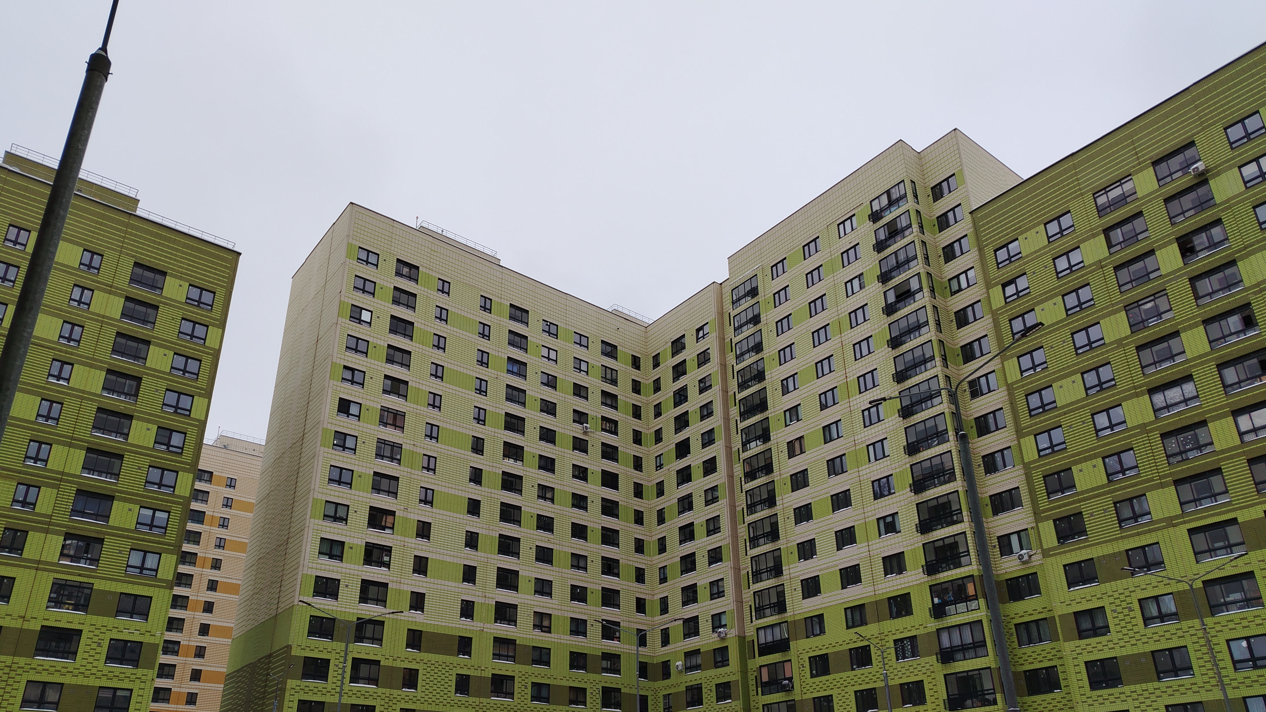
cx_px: 625
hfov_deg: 69.9
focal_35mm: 27
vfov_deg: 42.5
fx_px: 906
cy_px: 448
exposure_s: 1/138
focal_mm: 5.25
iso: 100
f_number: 1.75
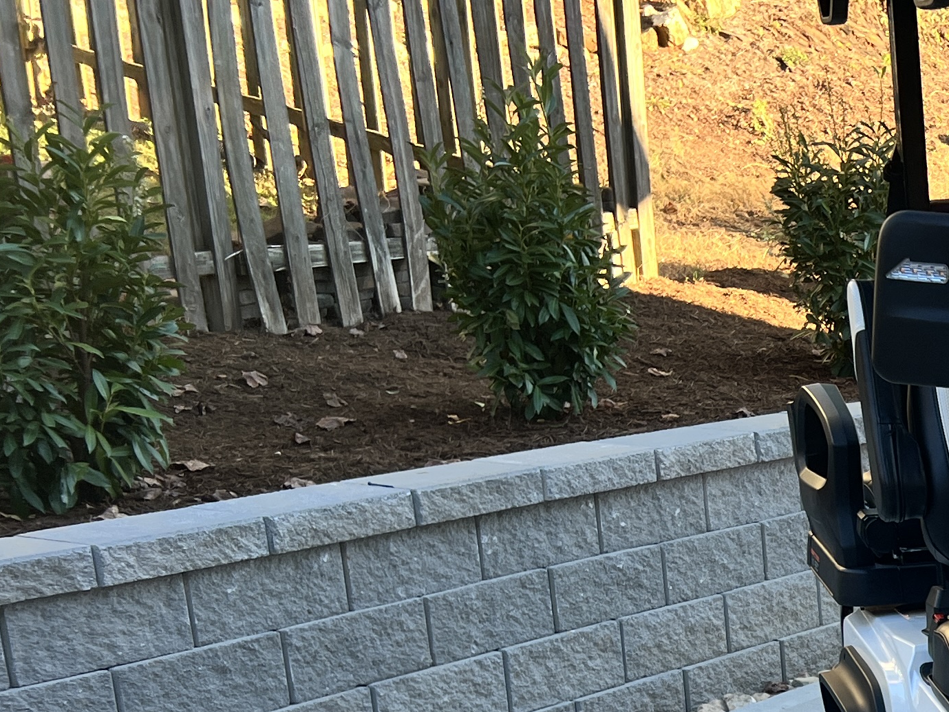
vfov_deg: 18.7
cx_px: 1326
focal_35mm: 76
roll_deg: +0.0
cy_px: 775
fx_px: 2084
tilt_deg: -16.1
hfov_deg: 22.2
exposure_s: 1/247
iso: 40
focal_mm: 5.7
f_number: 1.5
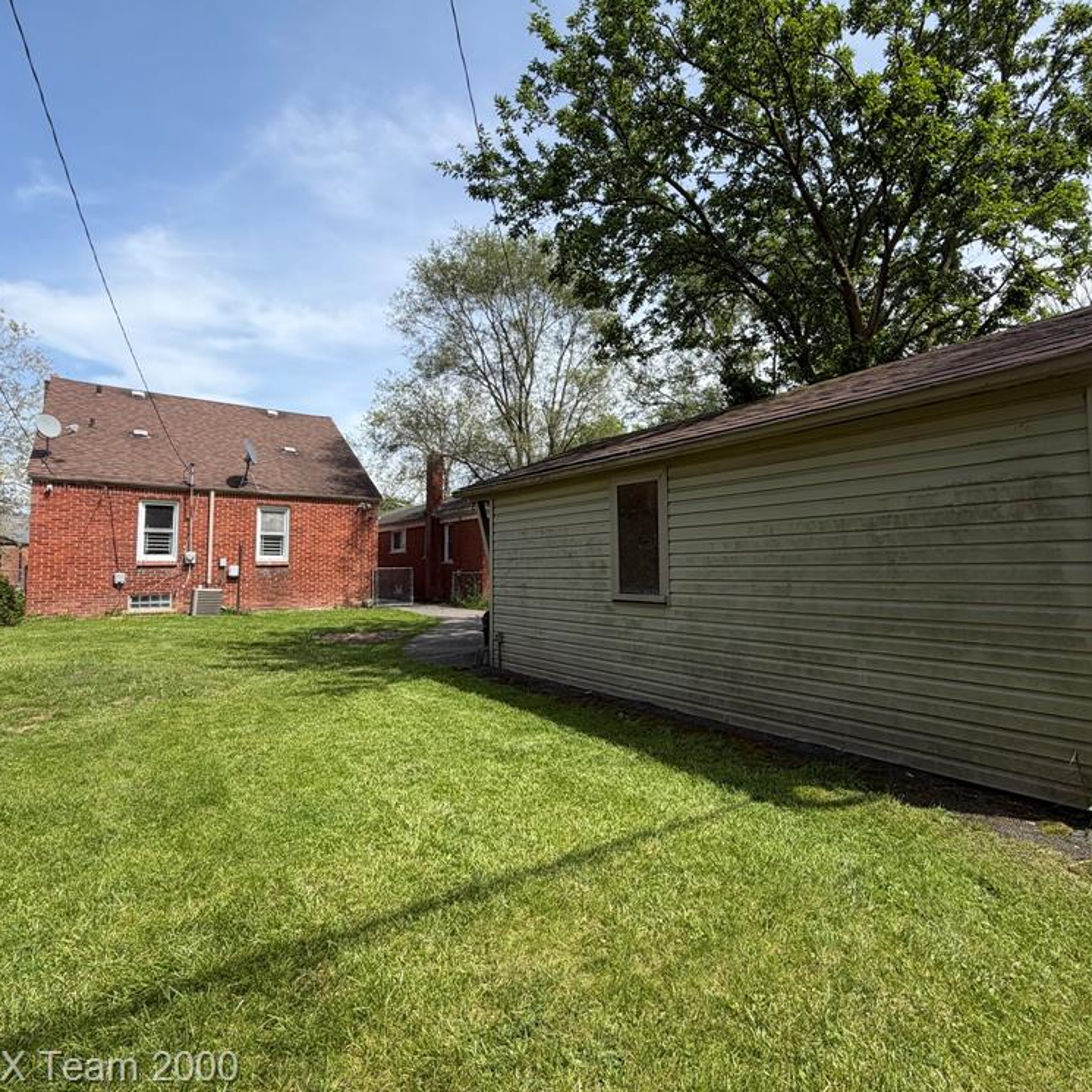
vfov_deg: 84.0
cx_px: 616
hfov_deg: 83.6
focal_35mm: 17
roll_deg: +0.6
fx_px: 607
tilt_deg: +4.8
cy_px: 532
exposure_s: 1/770
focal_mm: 2.22
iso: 32
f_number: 2.2
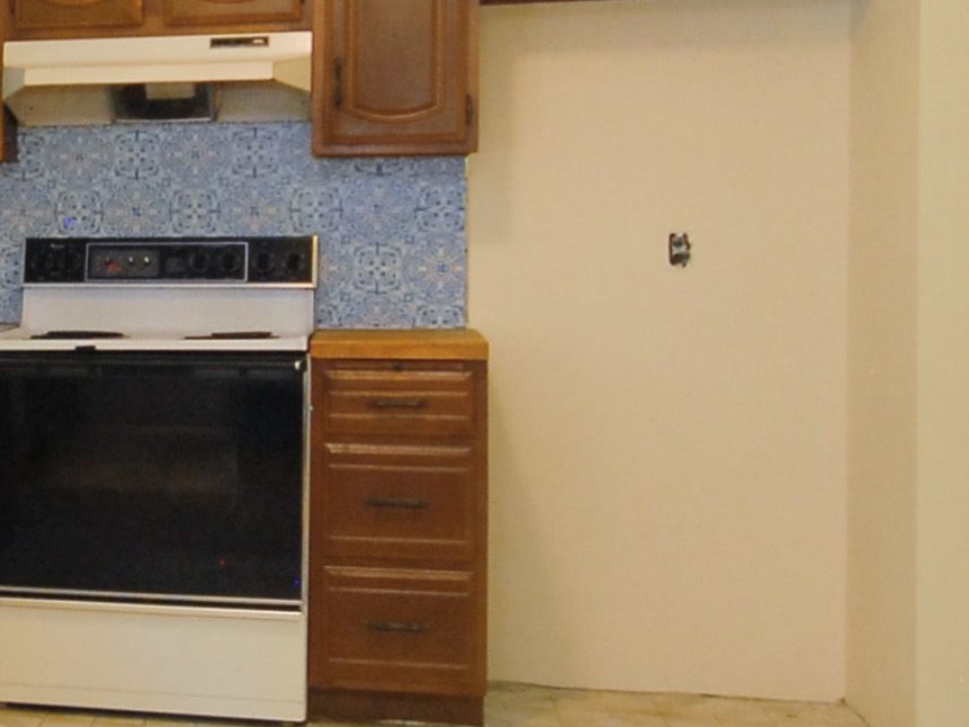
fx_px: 1820
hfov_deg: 25.3
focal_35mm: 65
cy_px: 338
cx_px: -321
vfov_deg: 22.6
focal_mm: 10
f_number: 5.6
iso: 640
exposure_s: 1/50
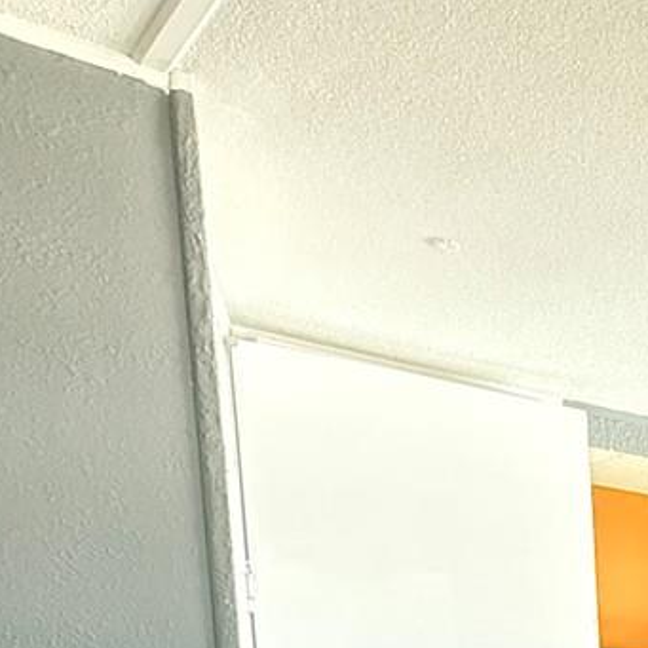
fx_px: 1228
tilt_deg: -7.1
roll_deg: +0.7
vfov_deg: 24.3
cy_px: 924
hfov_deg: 24.7
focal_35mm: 58
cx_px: 899
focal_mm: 2.22
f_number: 2.2
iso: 1000
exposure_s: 1/60
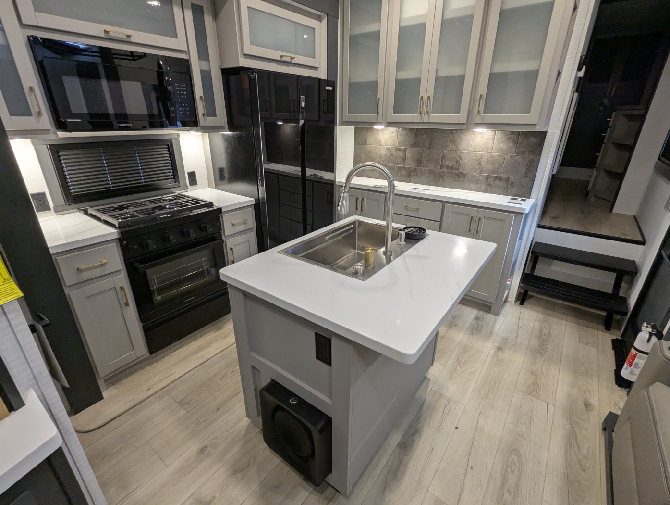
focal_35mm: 16
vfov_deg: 78.2
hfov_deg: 94.4
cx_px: 335
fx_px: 310
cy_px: 252
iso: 163
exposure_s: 1/72.8
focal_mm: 2.35
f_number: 2.2
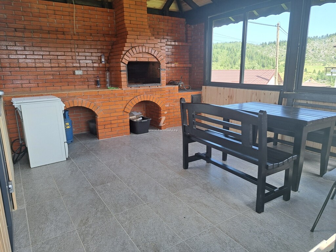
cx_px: 168
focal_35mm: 24
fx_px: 233
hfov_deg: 71.6
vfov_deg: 56.8
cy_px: 126
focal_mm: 5.23
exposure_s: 1/100
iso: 50
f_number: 1.8
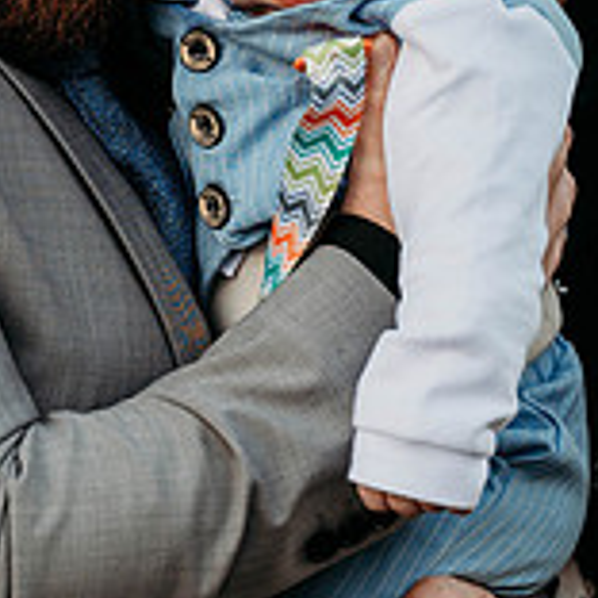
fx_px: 3948
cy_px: 54
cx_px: 310
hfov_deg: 8.7
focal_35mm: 202
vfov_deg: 8.6
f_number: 4
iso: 100
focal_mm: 64
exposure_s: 1/320
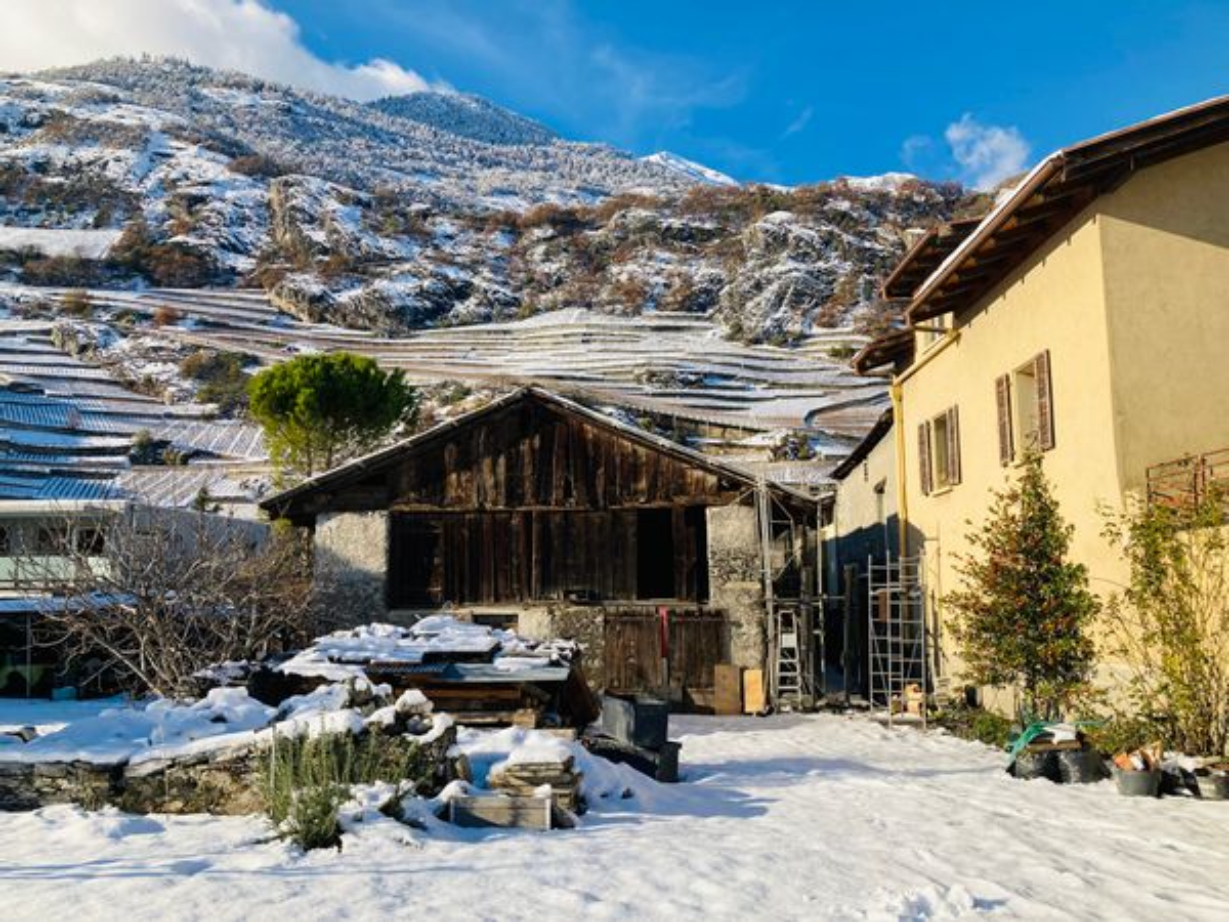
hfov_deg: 63.4
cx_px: 614
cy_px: 461
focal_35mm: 28
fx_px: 994
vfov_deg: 49.7
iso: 20
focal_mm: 3.99
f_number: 1.8
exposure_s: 1/1869
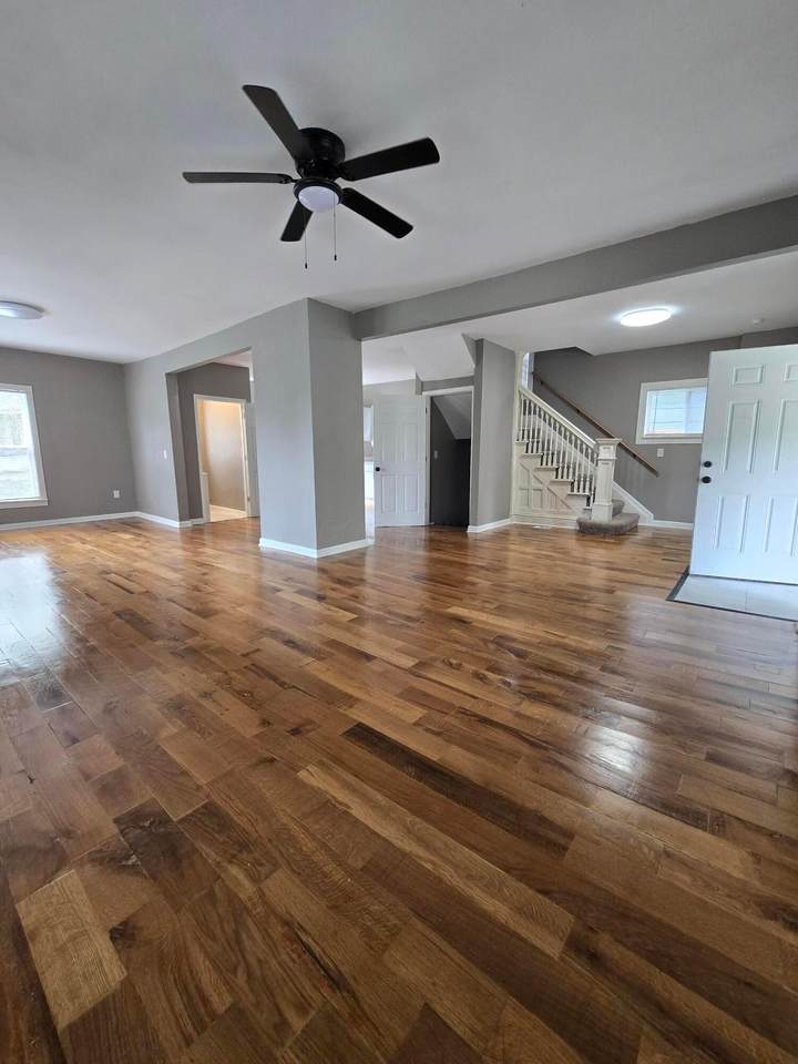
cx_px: 399
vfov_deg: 106.2
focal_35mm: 13
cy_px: 532
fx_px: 400
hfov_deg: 89.9
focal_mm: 2.2
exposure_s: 1/60
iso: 160
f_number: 2.2
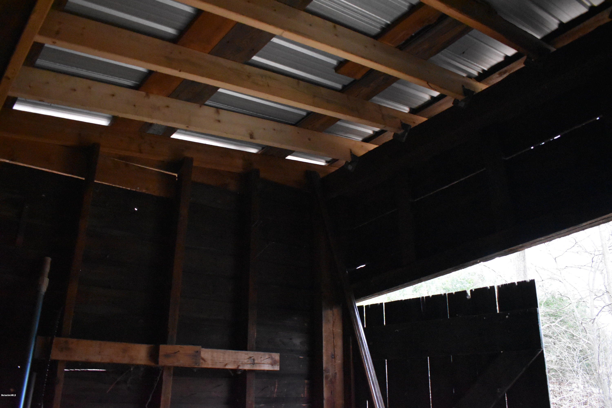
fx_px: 510
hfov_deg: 61.9
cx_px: 306
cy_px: 204
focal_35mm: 30
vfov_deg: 43.6
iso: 6400
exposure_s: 1/125
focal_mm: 20
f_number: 3.8
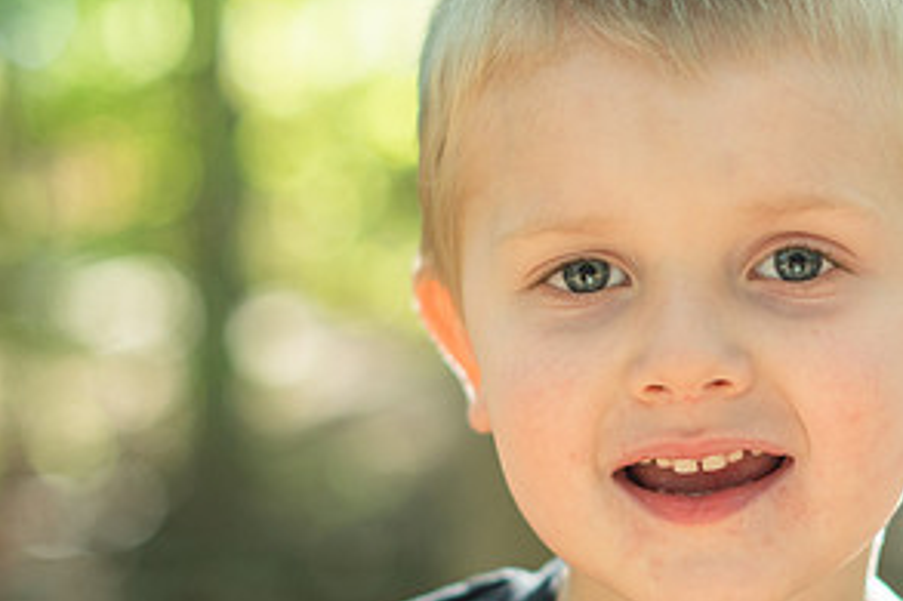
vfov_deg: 13.8
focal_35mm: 99
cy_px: 408
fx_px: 2482
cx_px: 718
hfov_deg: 20.4
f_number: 2.2
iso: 250
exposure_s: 1/250
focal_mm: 50
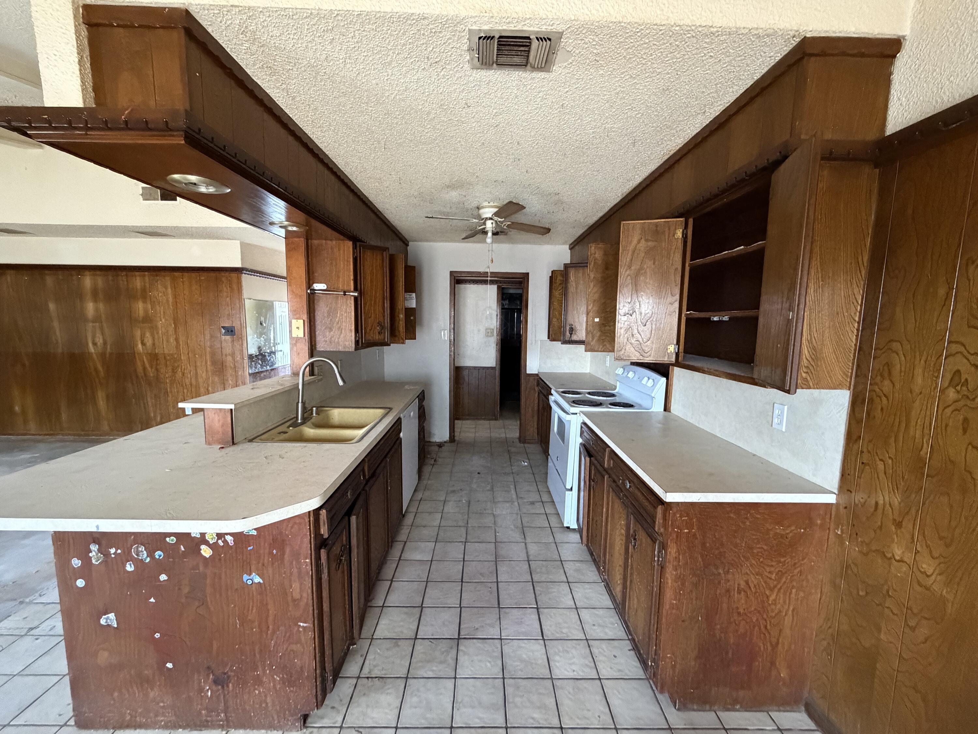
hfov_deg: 102.1
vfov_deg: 85.7
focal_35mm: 14
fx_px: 396
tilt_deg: -7.1
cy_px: 367
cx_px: 489
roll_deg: -0.2
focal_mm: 2.22
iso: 1000
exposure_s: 1/60
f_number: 2.2
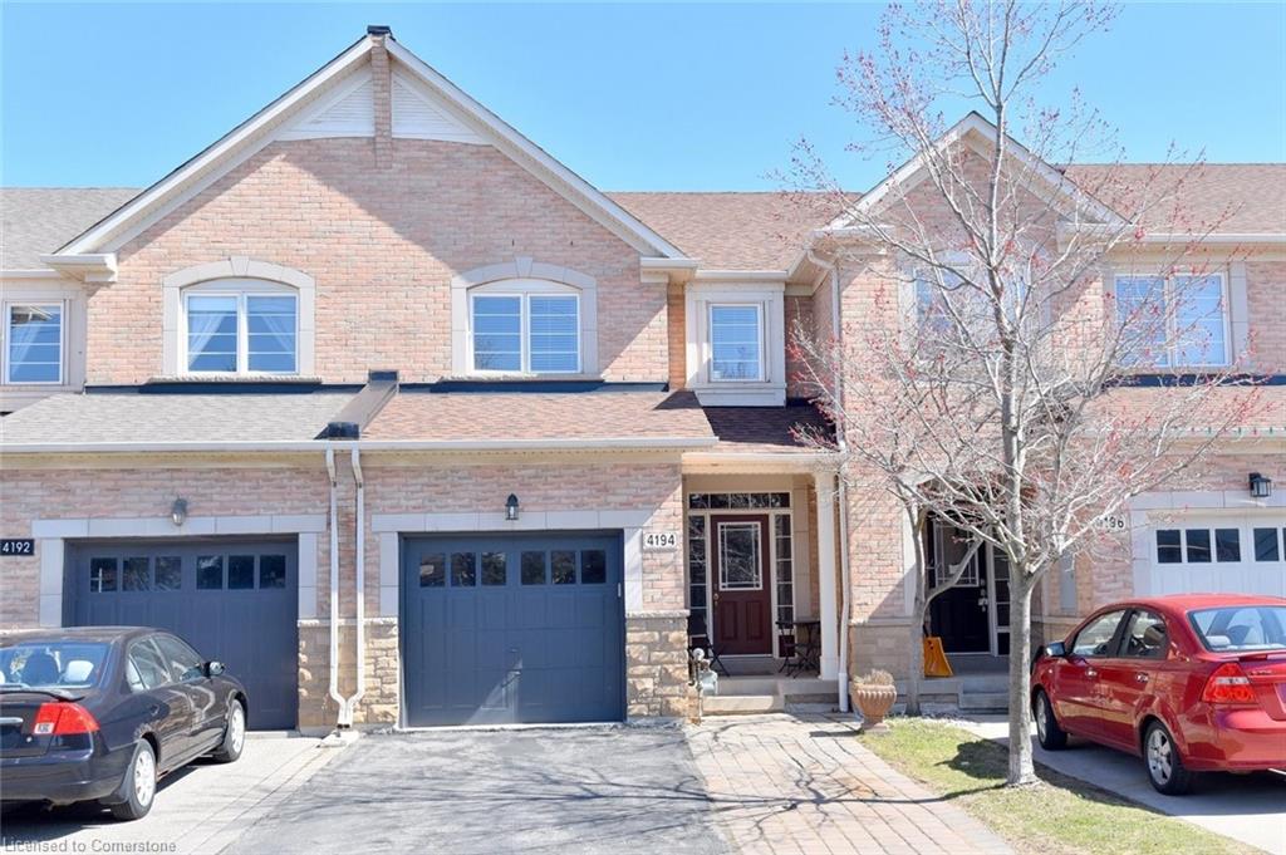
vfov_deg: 43.5
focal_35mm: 30
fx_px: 1071
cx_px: 643
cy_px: 428
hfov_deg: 62.0
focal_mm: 30
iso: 320
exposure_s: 1/400
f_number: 10
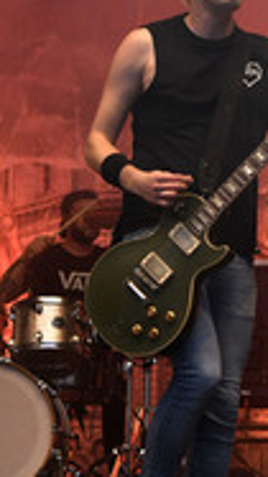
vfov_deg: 17.7
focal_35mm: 121
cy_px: 255
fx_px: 1531
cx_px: 392
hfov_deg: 9.7
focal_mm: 48
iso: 1250
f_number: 3.5
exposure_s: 1/500
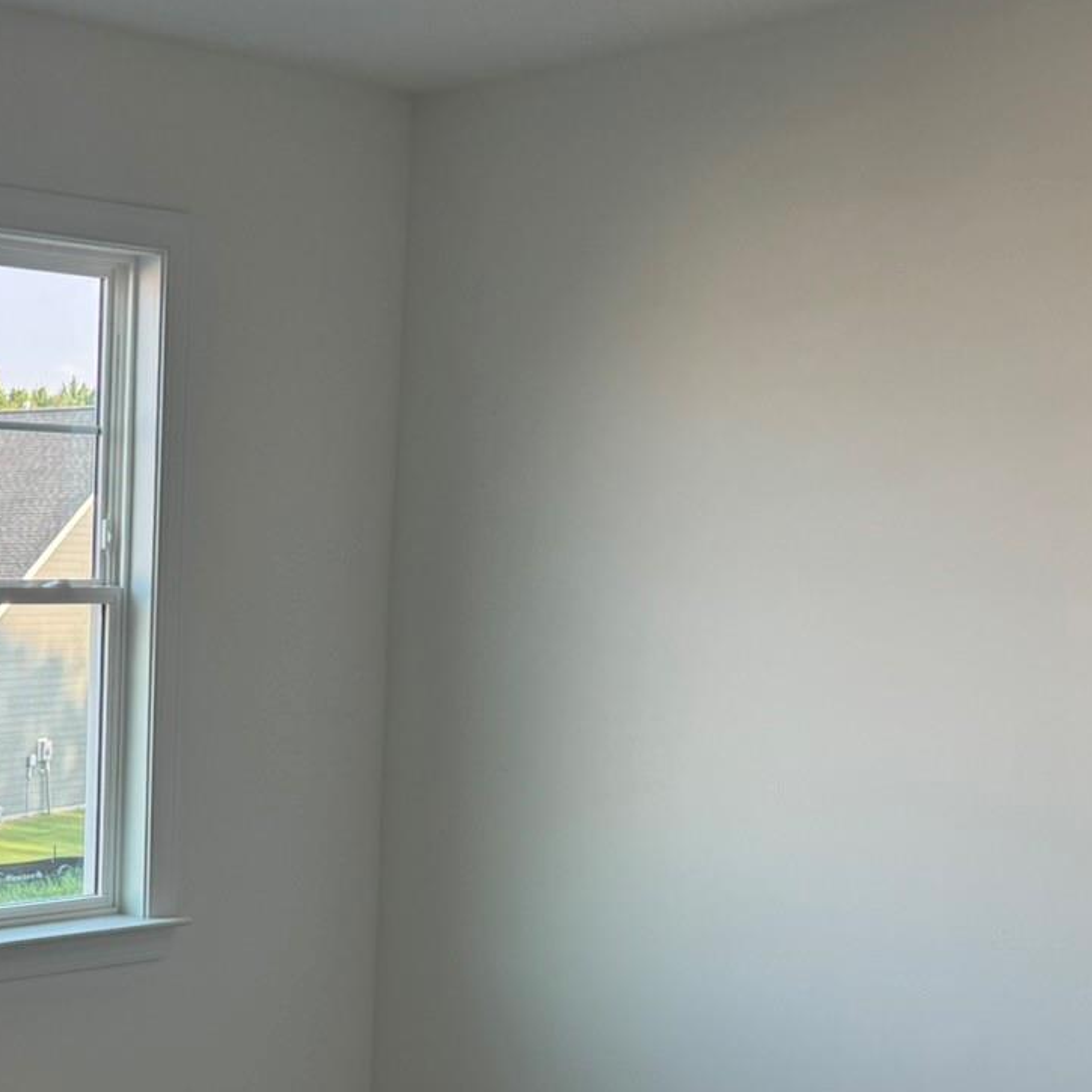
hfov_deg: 26.1
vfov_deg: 28.2
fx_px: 2141
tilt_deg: -5.7
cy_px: 830
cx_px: -155
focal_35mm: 60
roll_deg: -0.7
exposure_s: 1/186
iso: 80
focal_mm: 6.76
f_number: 1.78
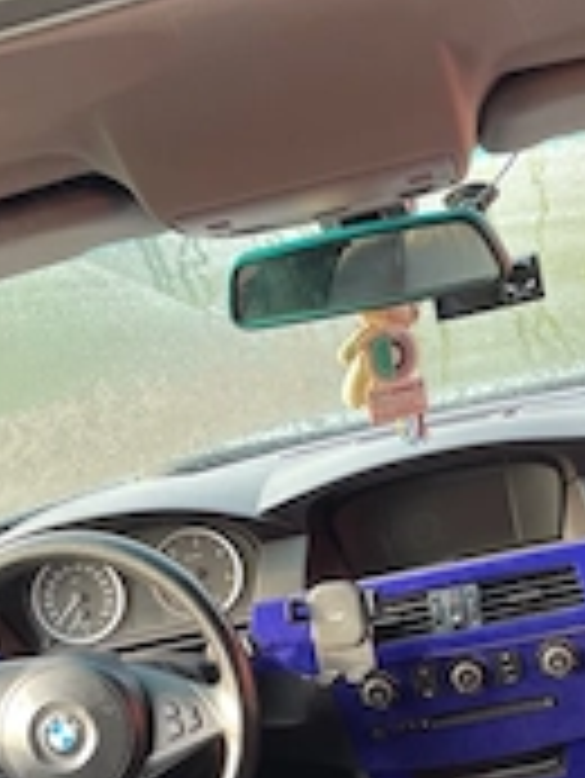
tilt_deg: -23.5
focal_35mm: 60
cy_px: 670
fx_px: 1350
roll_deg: +11.3
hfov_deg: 24.3
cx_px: 387
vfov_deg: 31.0
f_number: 1.6
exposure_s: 1/121
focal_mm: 4.2
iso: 125
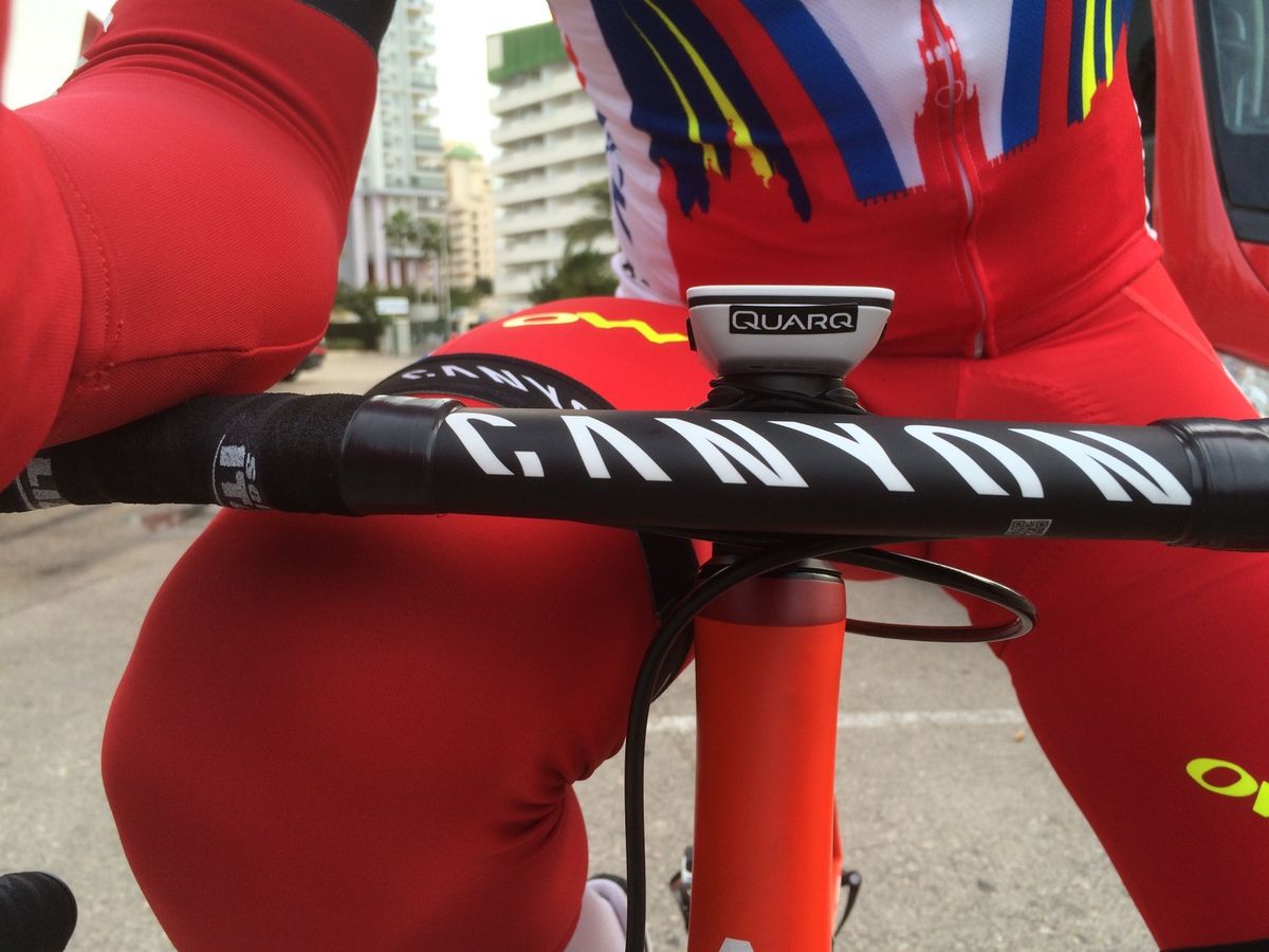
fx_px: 1063
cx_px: 634
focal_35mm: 29
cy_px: 476
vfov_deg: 48.2
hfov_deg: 61.7
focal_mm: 4.15
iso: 32
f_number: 2.2
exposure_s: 1/363
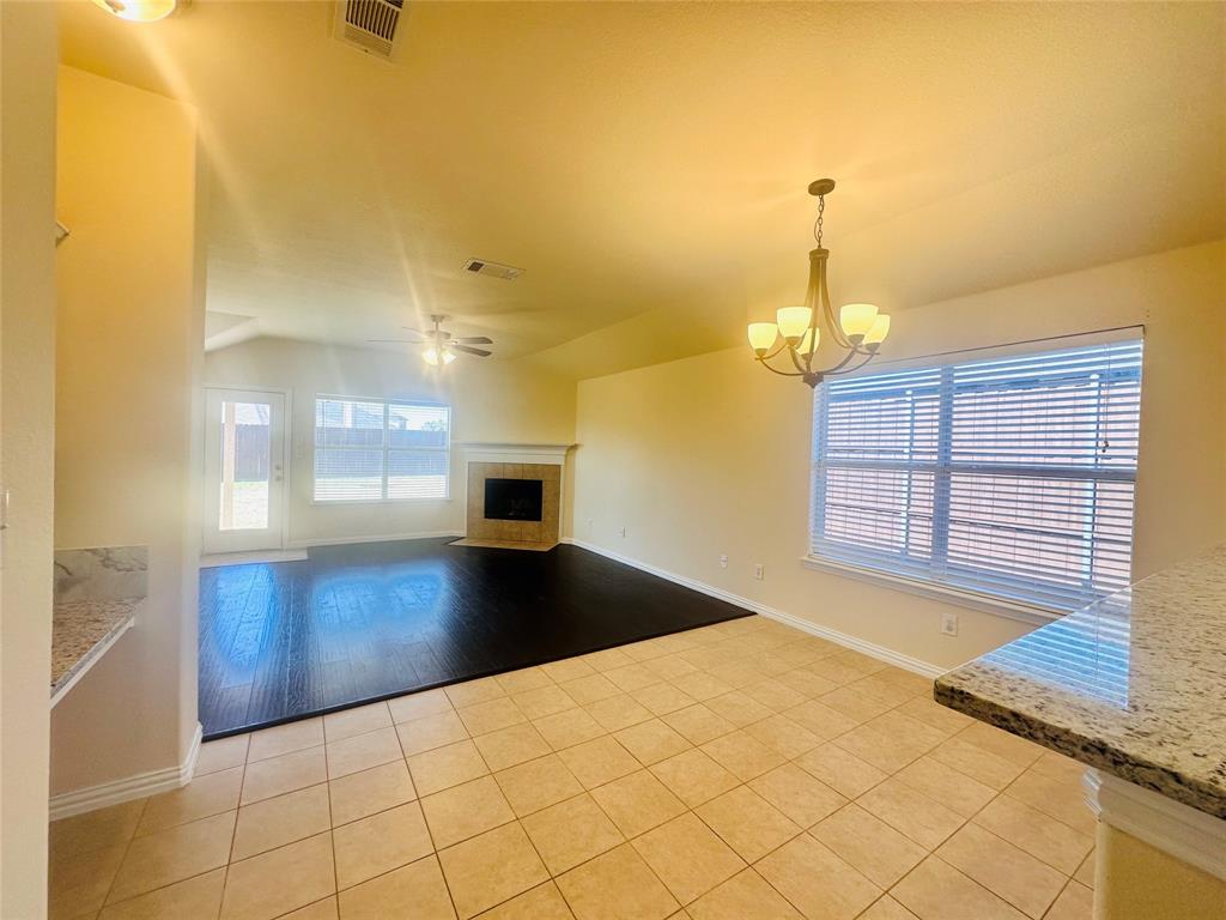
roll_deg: -1.7
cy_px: 460
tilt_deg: -2.4
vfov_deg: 85.7
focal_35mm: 14
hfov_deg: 102.1
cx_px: 613
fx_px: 496
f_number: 2.2
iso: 80
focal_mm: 2.22
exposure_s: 1/120
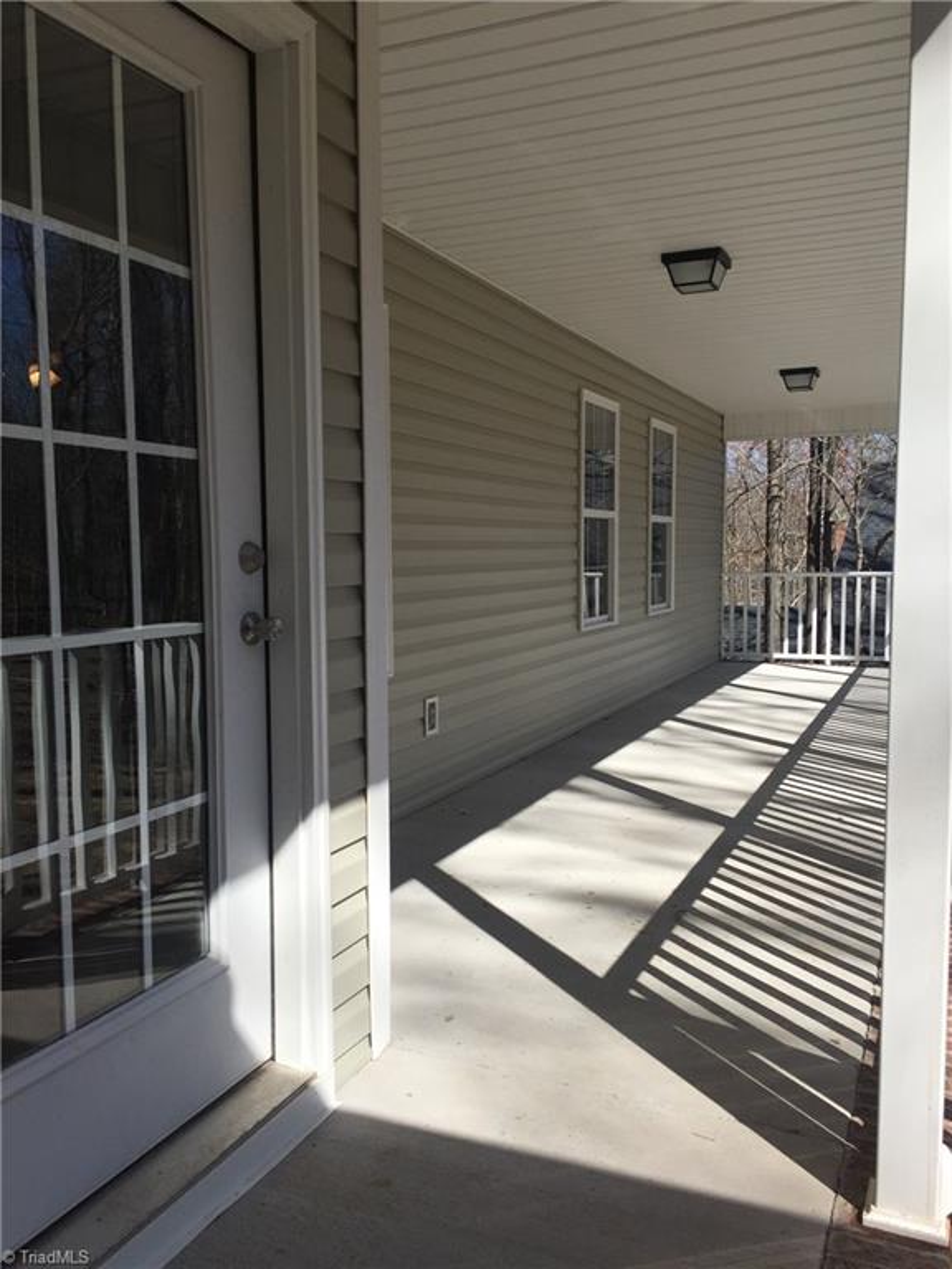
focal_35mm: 29
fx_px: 1063
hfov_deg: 48.2
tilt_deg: -4.2
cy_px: 634
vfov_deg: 61.7
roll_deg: +0.3
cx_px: 476
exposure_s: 1/2083
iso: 32
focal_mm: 4.15
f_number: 2.2
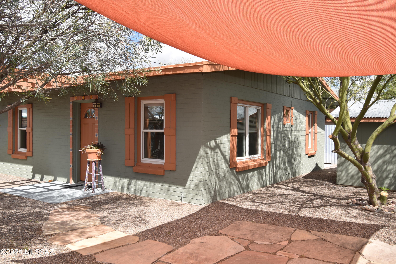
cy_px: 132
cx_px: 198
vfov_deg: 43.6
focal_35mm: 30
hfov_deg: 61.9
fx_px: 330
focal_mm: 20
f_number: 7.1
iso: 100
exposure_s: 1/200
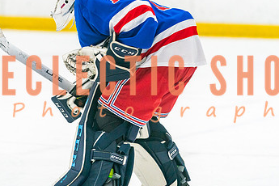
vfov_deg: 4.1
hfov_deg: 6.1
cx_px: 103
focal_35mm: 336
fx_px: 2604
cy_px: 76
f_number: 2.8
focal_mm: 200
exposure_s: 1/1000
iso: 3200
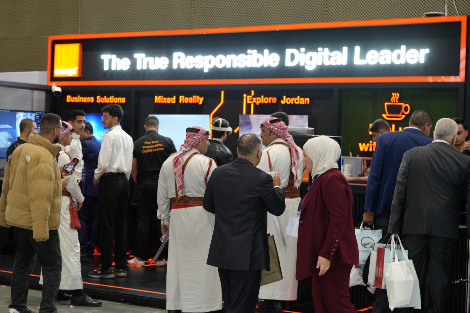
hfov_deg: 28.8
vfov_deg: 19.4
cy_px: 156
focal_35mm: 70
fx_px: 914
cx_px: 235
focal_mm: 70
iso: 2500
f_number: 4
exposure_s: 1/160
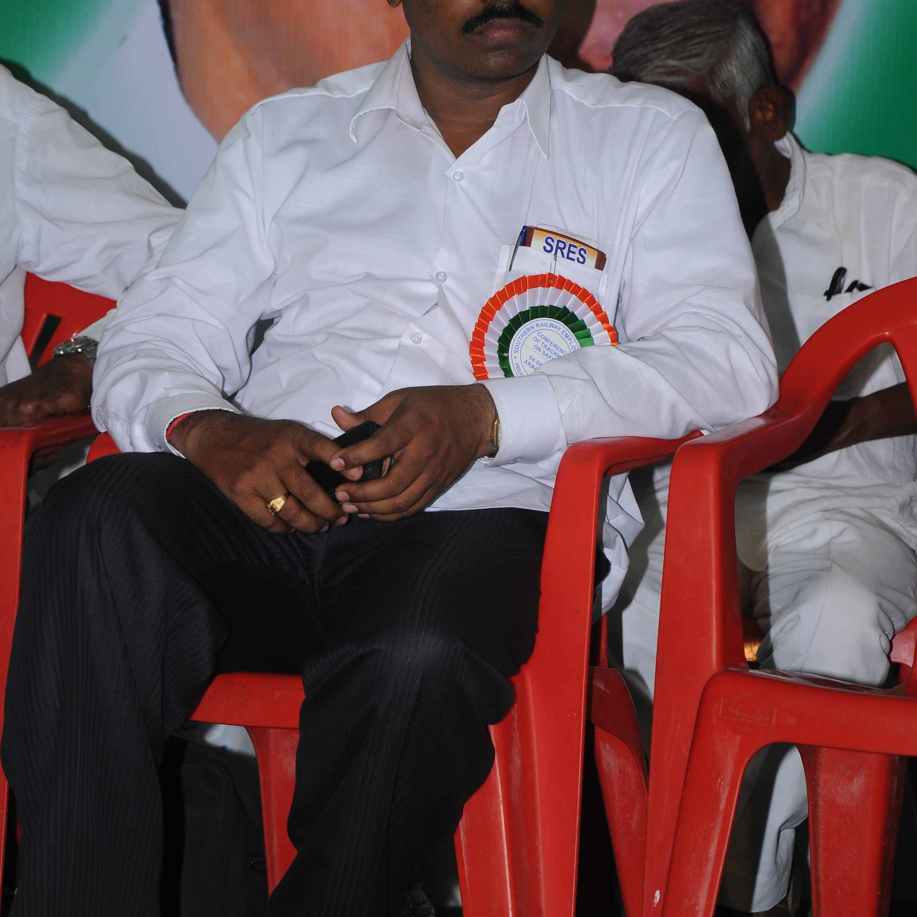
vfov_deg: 8.7
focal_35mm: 202
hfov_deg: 8.7
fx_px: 6043
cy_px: 361
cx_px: 458
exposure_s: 1/125
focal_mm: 105
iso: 400
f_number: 6.3
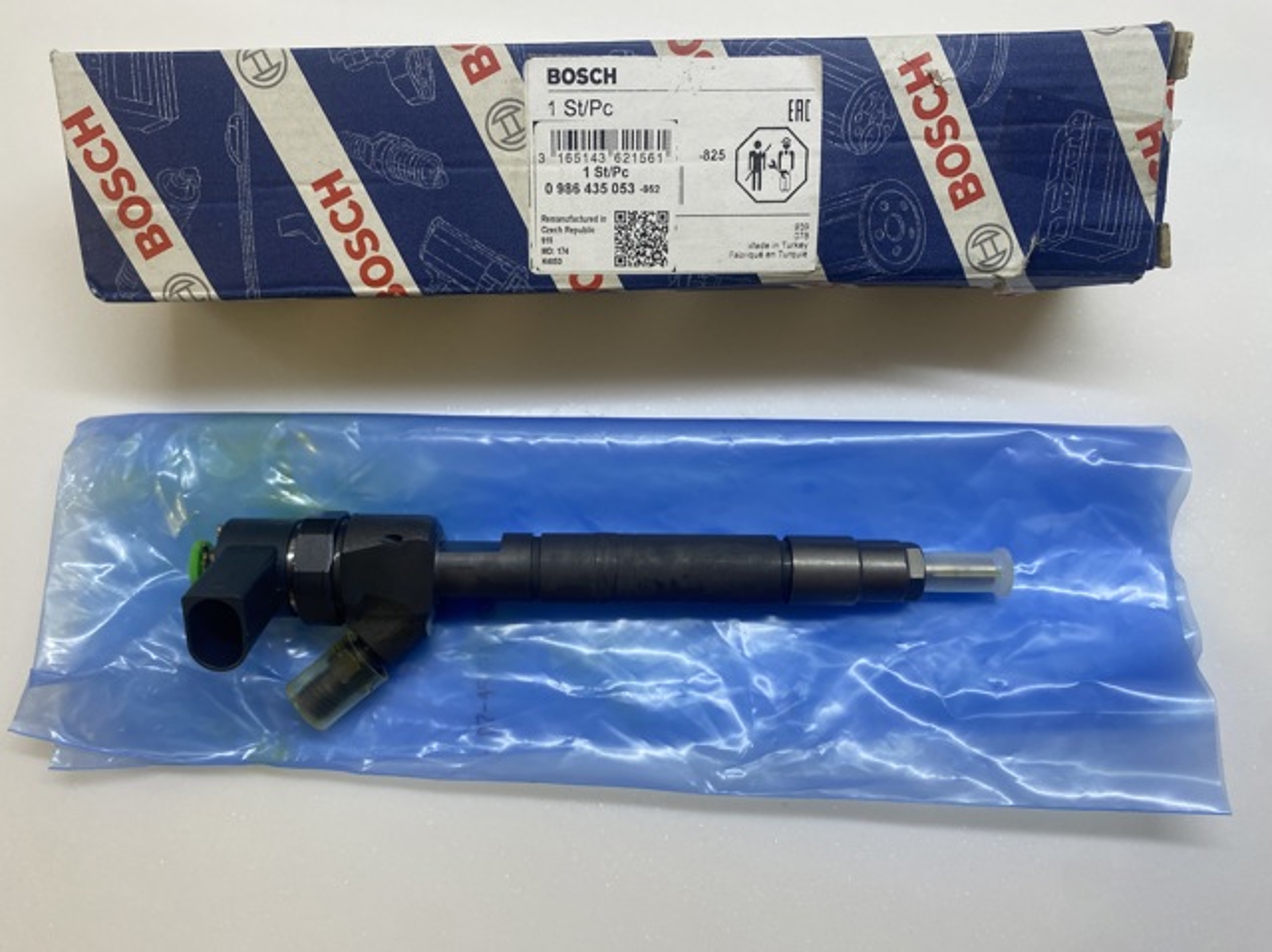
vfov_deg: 53.0
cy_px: 476
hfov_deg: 67.3
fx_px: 955
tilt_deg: -74.7
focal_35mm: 26
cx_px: 636
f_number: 1.8
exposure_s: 1/122
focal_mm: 4.25
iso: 80
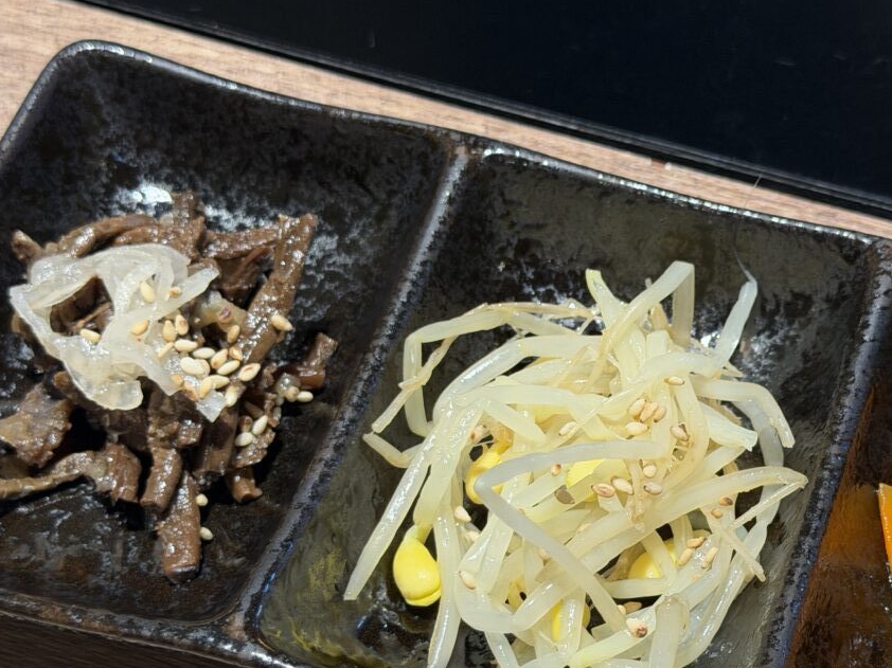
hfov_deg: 26.6
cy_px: 435
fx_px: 1881
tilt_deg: -55.7
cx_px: 585
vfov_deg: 20.1
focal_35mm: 73
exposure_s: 1/60
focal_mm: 6.76
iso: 125
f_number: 1.78
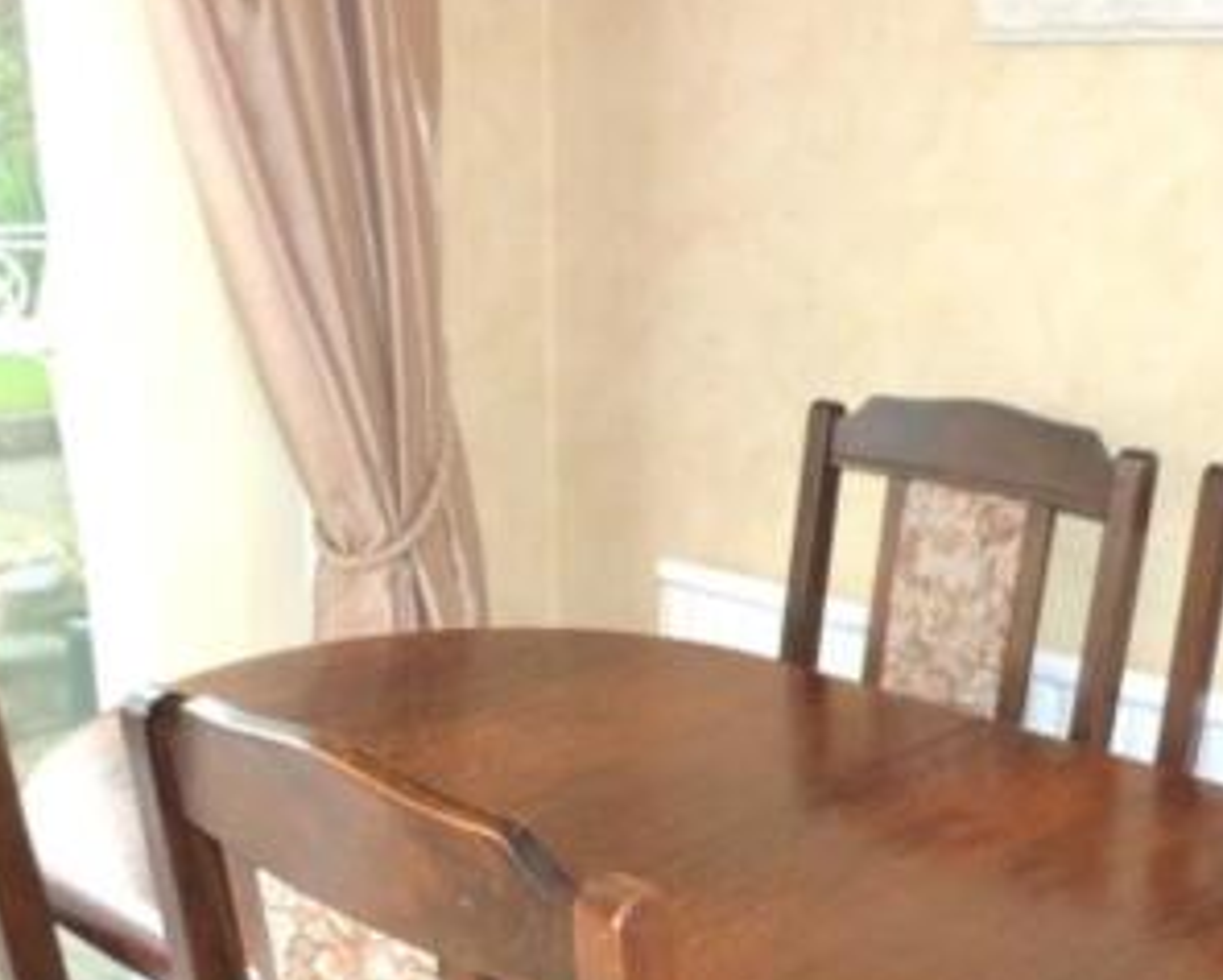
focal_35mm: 48
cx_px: 589
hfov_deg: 38.8
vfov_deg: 30.5
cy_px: 817
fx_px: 1738
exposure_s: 1/60
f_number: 2.8
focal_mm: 4.5
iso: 125
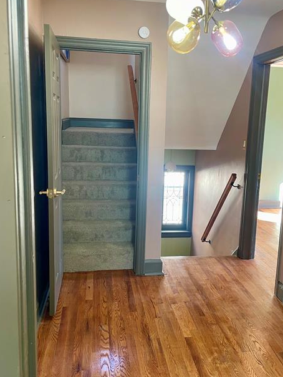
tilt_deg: -10.0
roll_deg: -2.3
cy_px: 191
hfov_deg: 42.8
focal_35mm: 33
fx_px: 360
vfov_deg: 55.3
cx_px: 166
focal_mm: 4.2
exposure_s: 1/60
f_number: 1.6
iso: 100
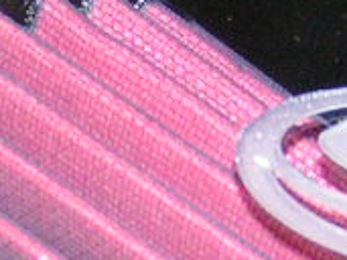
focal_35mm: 284
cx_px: -73
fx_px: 2845
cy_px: 230
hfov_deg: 6.9
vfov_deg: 5.2
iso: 200
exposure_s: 1/40
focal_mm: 6.3
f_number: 2.8
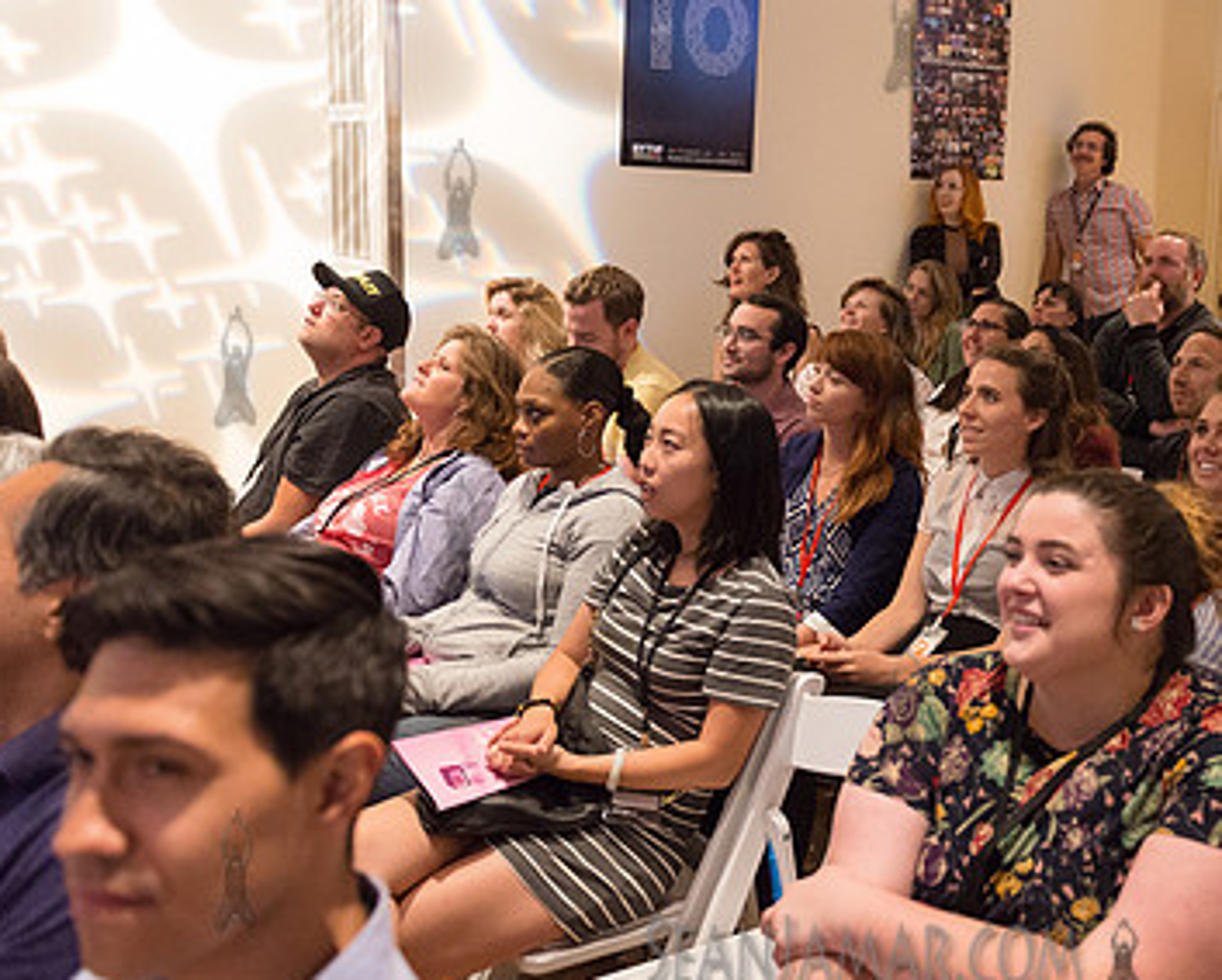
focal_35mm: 37
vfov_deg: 39.9
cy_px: 365
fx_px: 1339
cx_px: 904
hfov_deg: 47.4
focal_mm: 24
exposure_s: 1/200
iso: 4000
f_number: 2.8
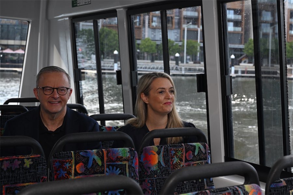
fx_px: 358
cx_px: 146
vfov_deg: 30.5
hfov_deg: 44.5
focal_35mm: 44
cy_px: 98
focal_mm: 44
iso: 400
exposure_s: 1/250
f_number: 5
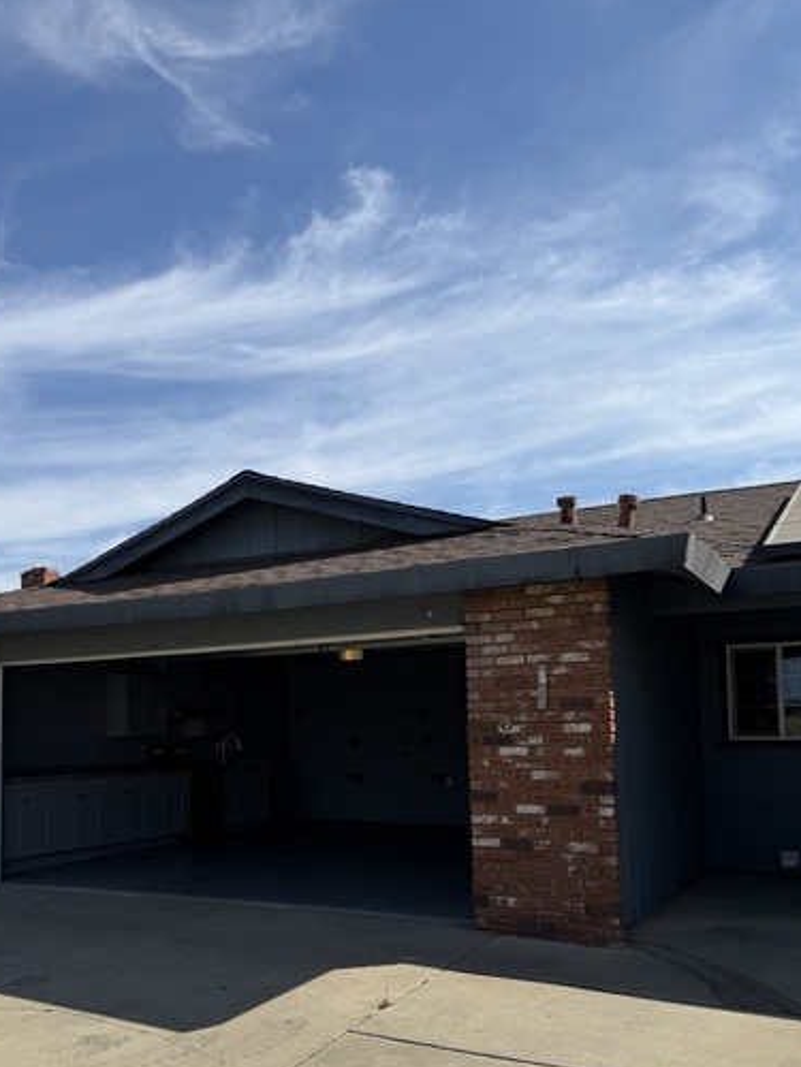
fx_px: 987
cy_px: 669
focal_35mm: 32
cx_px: 299
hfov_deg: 43.8
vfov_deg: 56.1
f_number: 1.78
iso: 80
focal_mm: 6.76
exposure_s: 1/6711
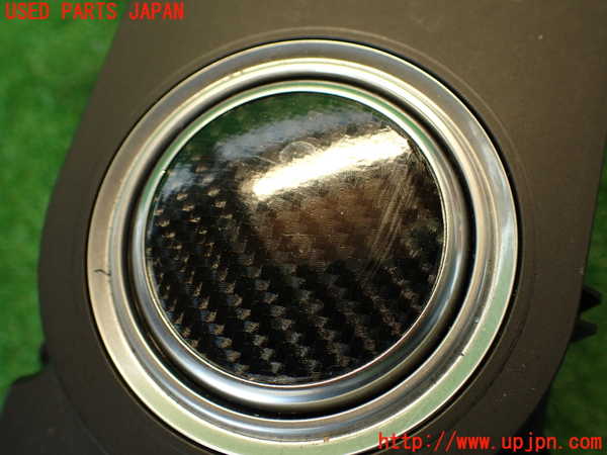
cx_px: 304
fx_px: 561
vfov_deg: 44.2
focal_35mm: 32
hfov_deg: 56.8
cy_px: 228
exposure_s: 1/40
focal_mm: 5.79
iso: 200
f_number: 2.4
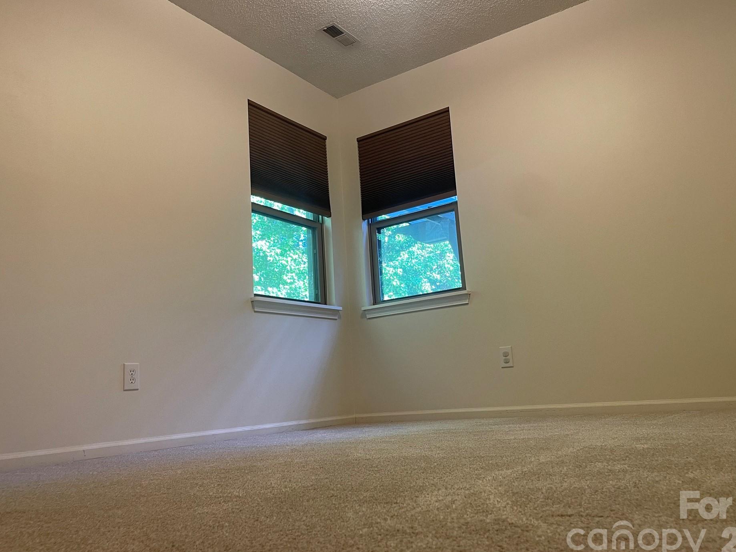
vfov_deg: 48.2
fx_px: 617
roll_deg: +4.5
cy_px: 262
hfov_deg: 61.6
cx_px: 397
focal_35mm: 29
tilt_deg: +11.8
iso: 100
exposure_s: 1/60
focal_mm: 4.2
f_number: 1.6
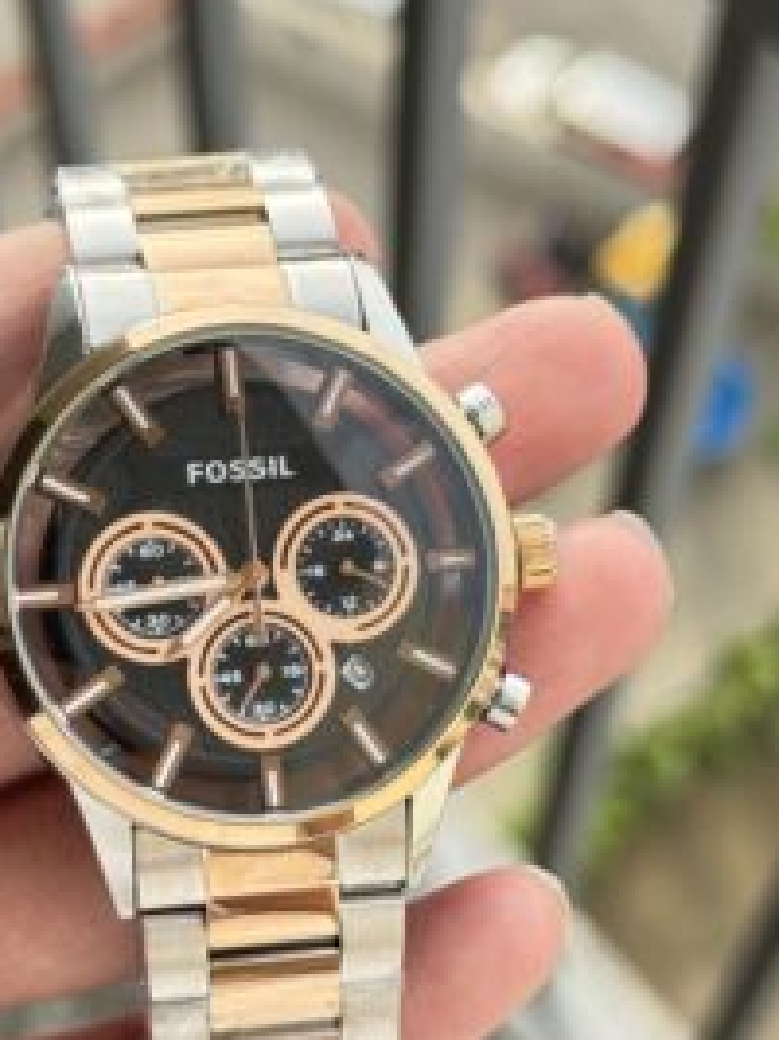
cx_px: 300
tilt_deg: -64.8
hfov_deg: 20.4
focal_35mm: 72
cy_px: 705
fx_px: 2162
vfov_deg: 26.9
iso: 64
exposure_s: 1/723
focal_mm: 6.76
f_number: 1.78
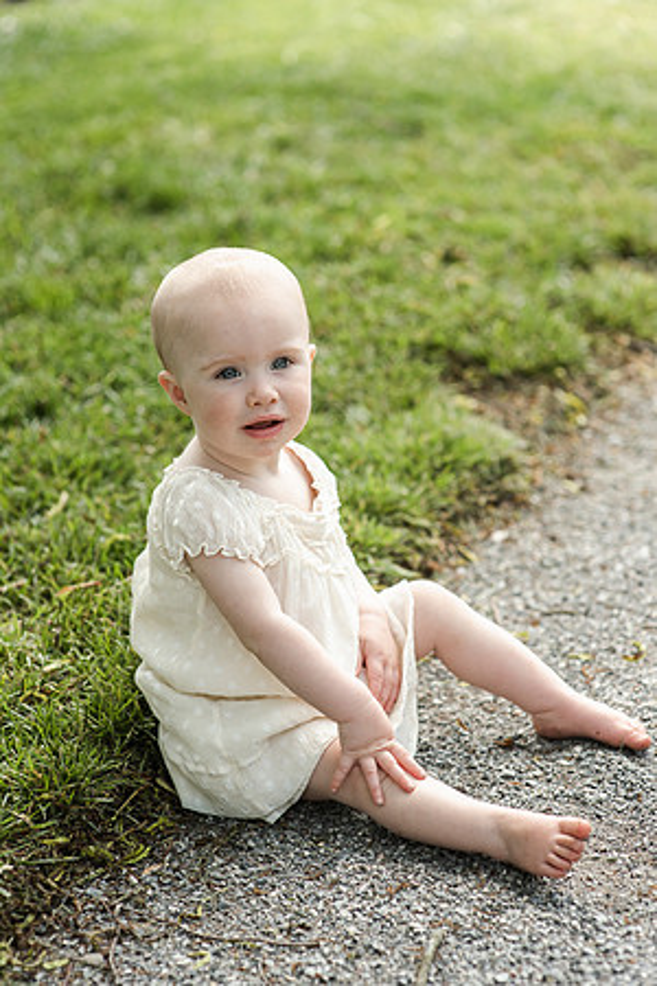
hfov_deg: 16.1
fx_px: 2327
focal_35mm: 85
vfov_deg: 23.9
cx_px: 328
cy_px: 493
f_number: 3.5
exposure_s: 1/3200
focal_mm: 85
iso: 800
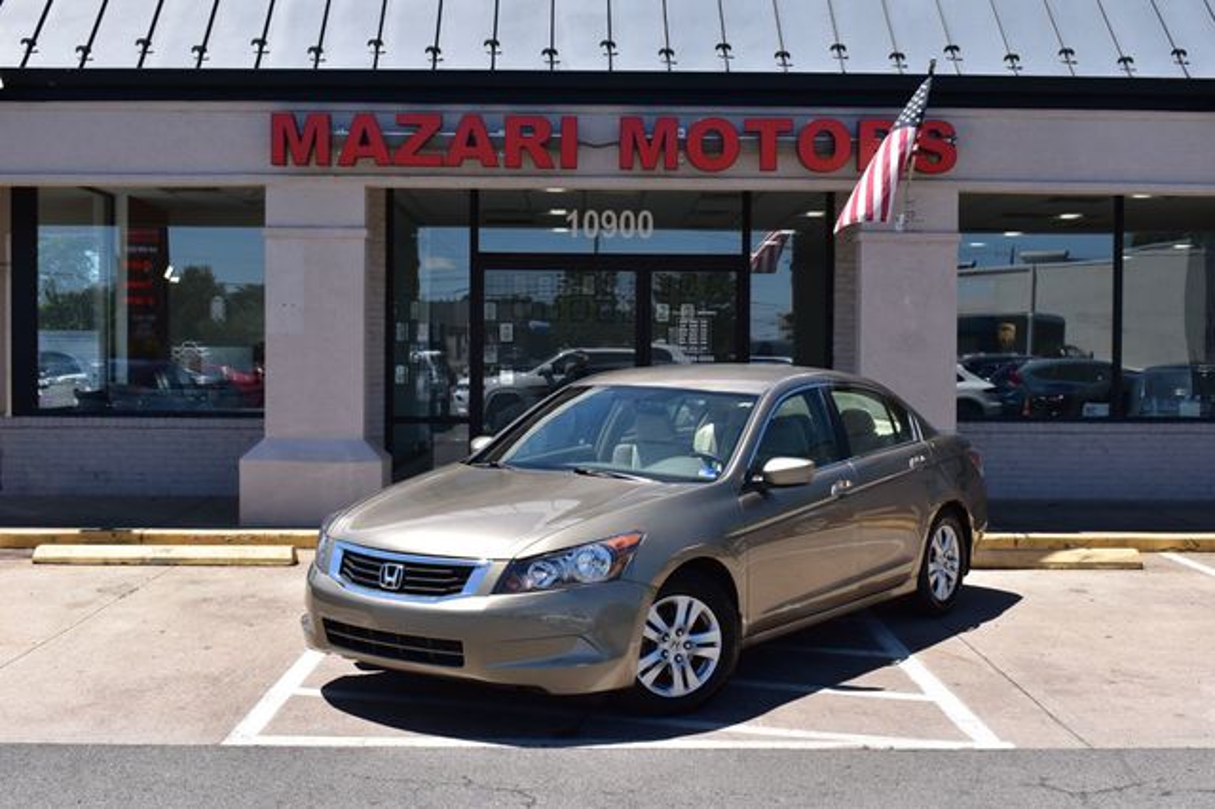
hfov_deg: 43.6
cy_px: 404
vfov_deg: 29.8
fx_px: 1518
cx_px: 608
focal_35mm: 45
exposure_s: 1/500
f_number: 11
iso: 400
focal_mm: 30
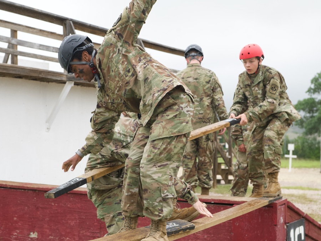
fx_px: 631
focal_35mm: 68
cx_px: 154
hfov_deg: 28.6
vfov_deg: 21.6
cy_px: 119
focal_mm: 62
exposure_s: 1/640
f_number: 5.6
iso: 800
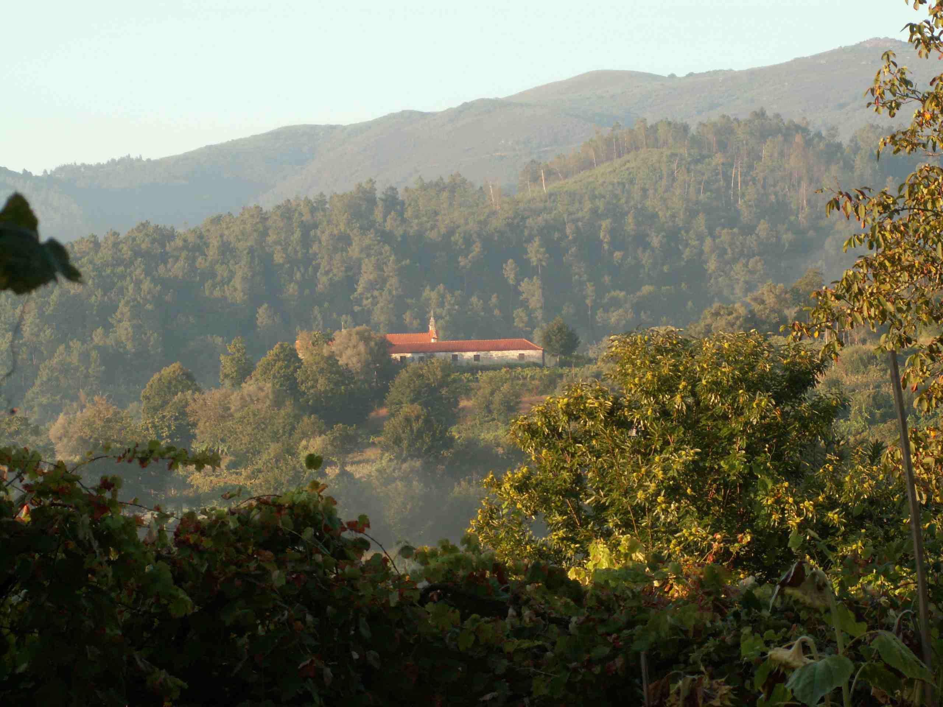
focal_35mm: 105
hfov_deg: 18.7
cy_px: 354
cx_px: 472
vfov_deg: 14.1
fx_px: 2860
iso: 50
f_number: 5
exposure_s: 1/100
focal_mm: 17.2
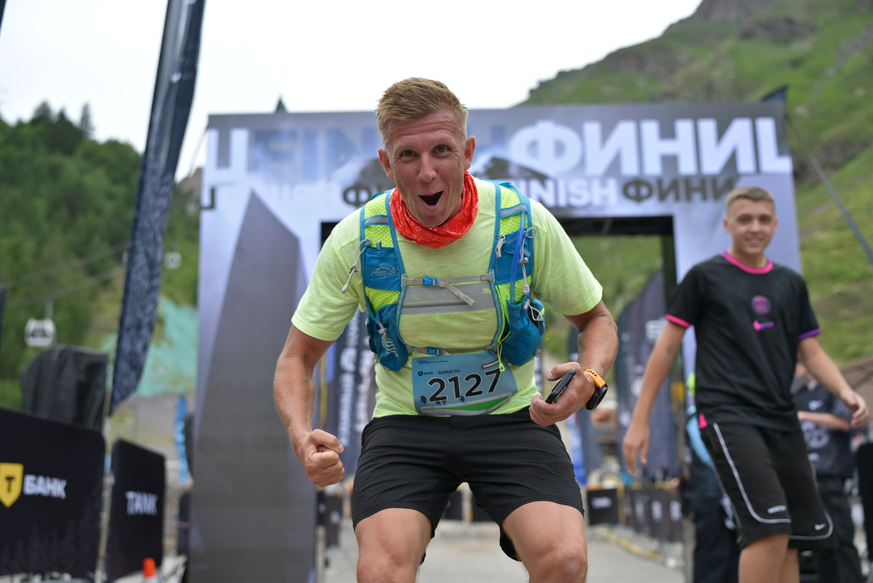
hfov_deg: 45.4
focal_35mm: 43
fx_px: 1043
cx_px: 436
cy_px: 292
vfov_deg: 31.2
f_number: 2.8
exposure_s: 1/1250
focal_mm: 43
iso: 160
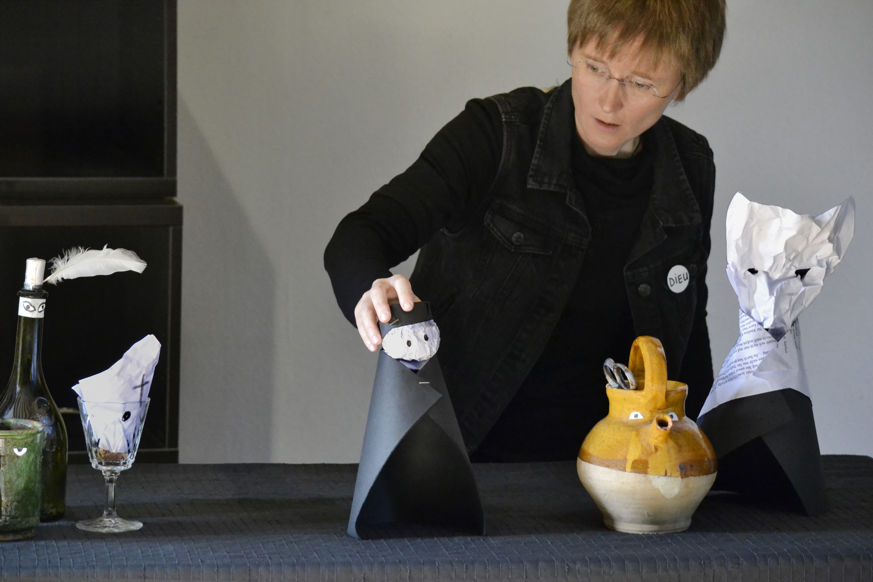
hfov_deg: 13.7
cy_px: 291
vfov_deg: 9.1
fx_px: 3637
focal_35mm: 150
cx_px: 436
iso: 3200
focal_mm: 100
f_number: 5
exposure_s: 1/125
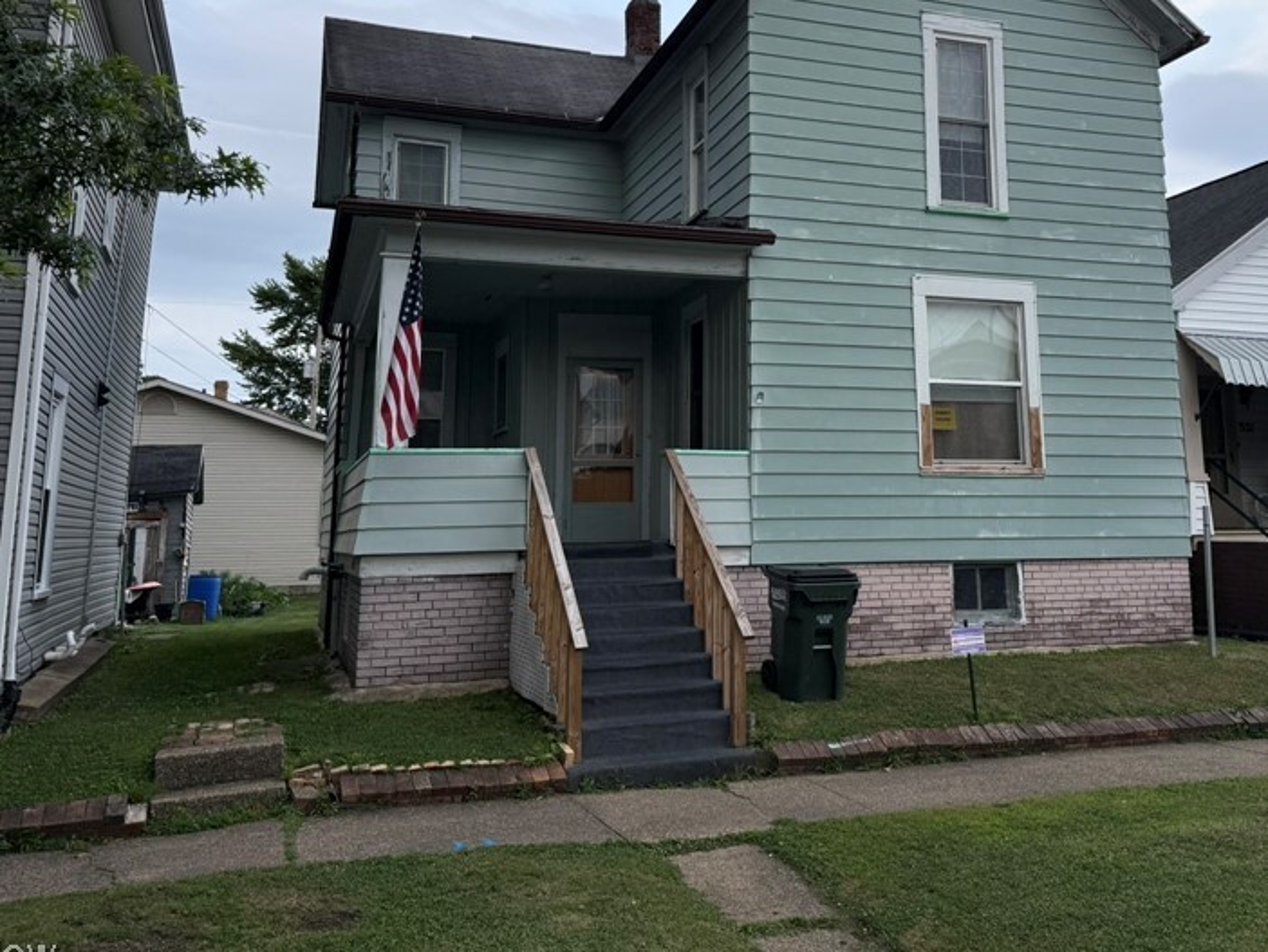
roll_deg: +0.3
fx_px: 1283
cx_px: 795
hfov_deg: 52.0
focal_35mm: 35
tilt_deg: +11.0
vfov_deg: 40.0
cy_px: 289
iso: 80
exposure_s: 1/345
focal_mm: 6.76
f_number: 1.78
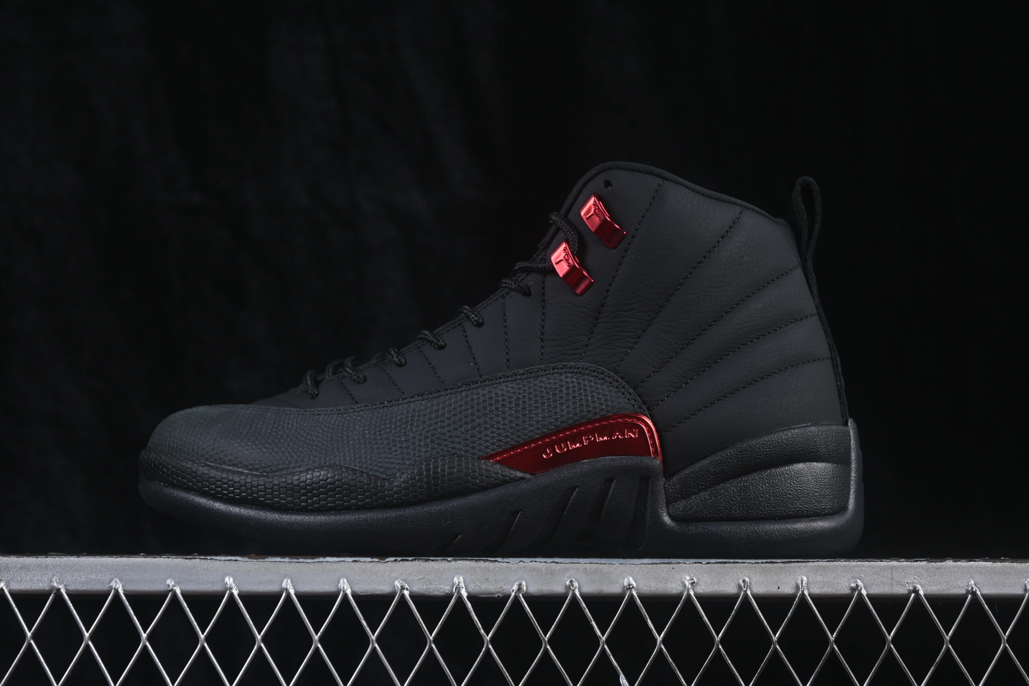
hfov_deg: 27.0
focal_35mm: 75
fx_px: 2144
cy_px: 343
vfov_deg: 18.2
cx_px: 514
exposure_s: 1/50
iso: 160
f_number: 6.3
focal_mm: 50
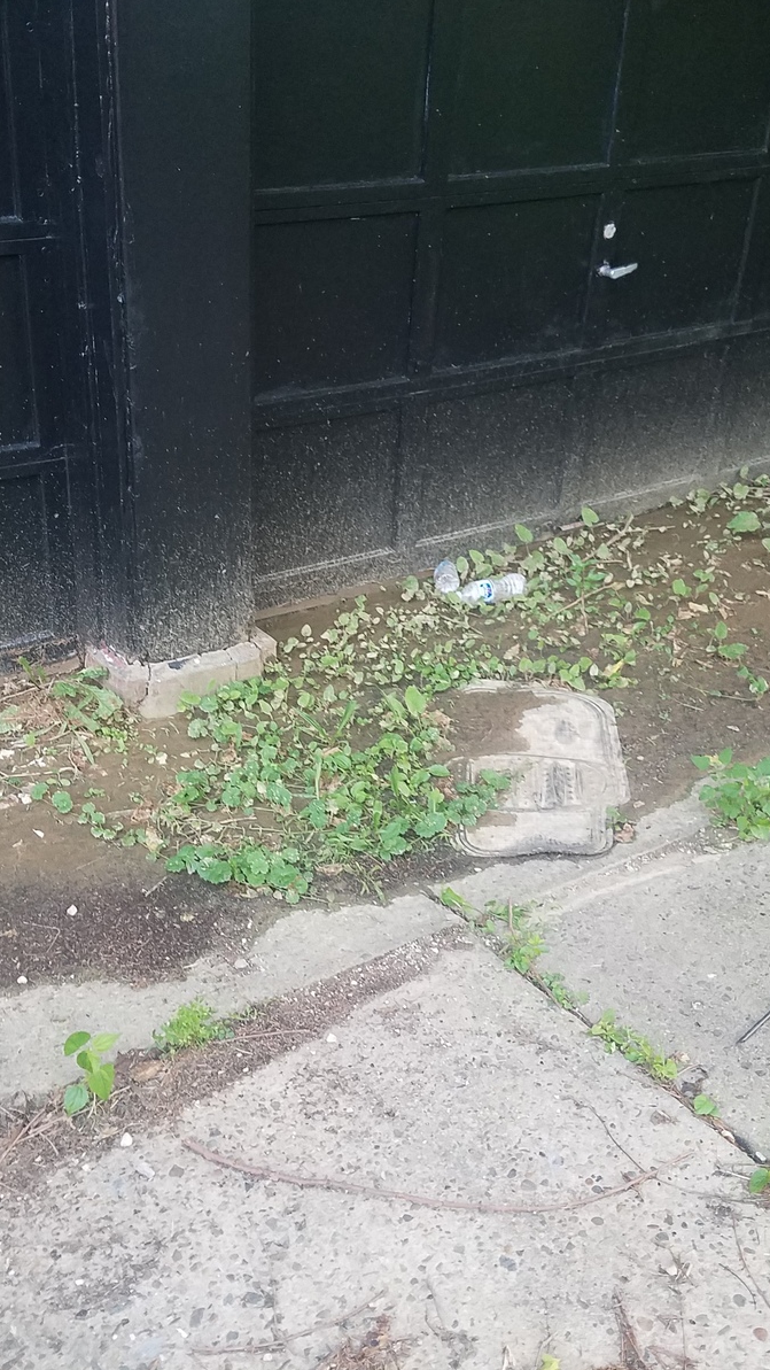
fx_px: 1379
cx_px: 402
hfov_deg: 31.2
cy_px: 684
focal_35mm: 38
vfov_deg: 52.8
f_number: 1.7
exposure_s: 1/24
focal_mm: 4.2
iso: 160
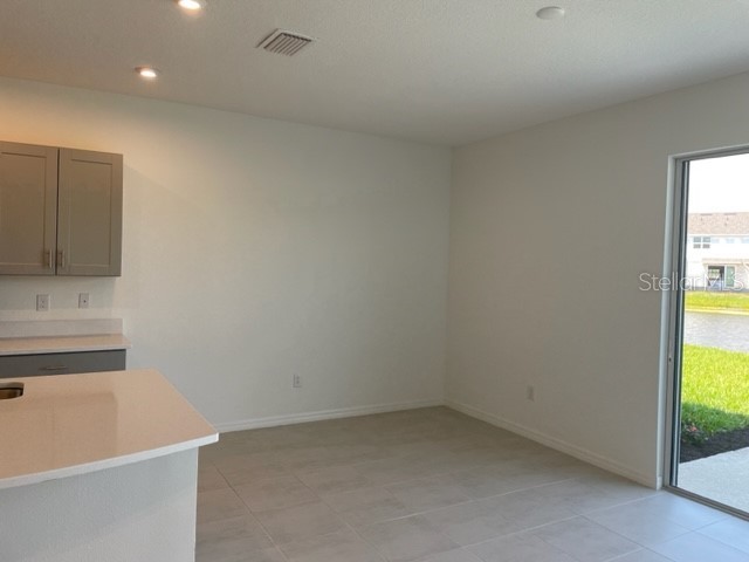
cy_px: 281
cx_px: 374
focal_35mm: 26
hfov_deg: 67.3
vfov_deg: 53.1
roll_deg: -1.3
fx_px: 563
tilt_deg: +0.4
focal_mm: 4.2
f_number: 1.6
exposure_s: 1/154
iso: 32
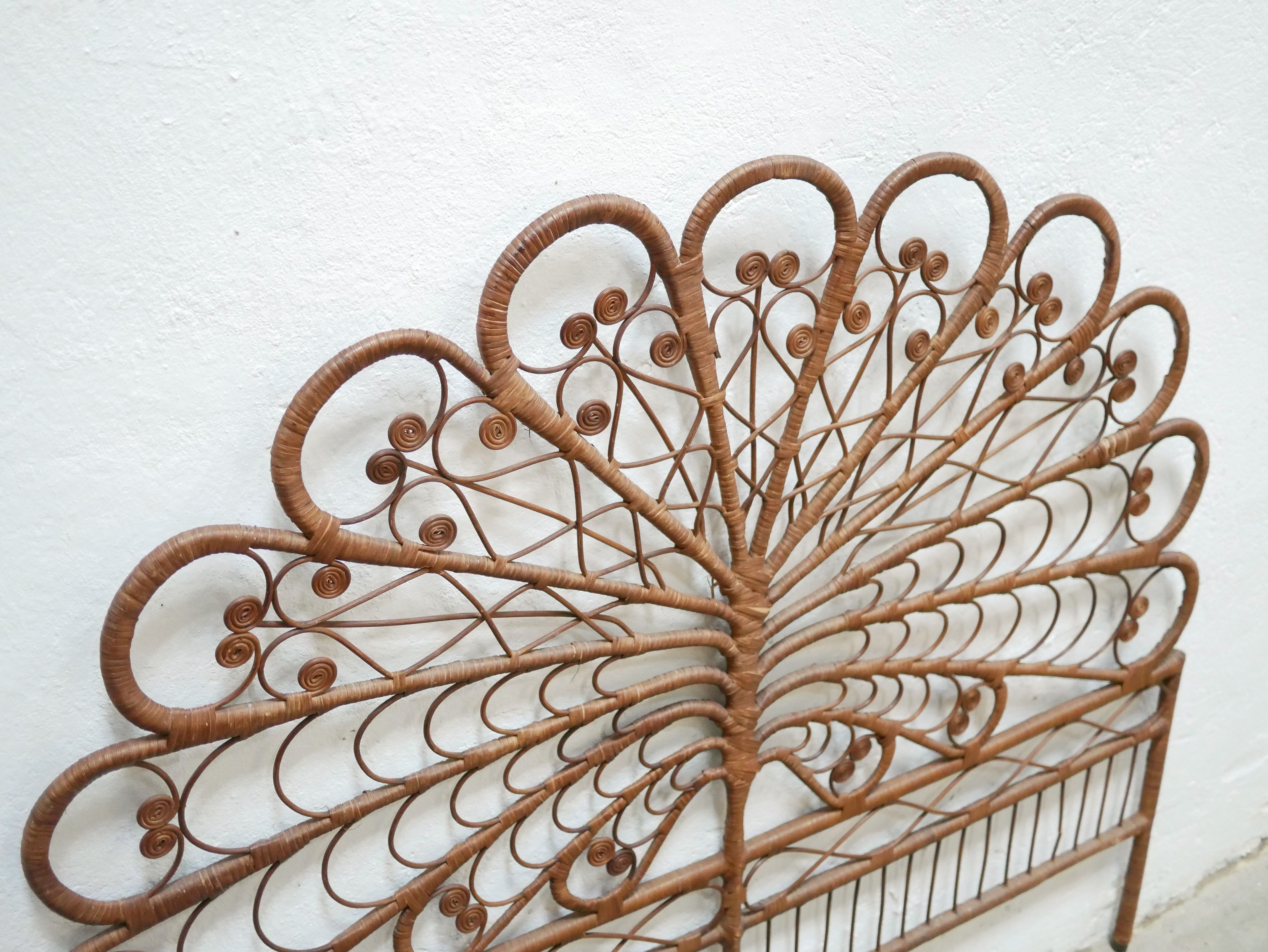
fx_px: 1466
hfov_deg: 46.8
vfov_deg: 36.0
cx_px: 634
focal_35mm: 40
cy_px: 476
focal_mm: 20
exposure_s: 1/50
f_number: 1.7
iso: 3200
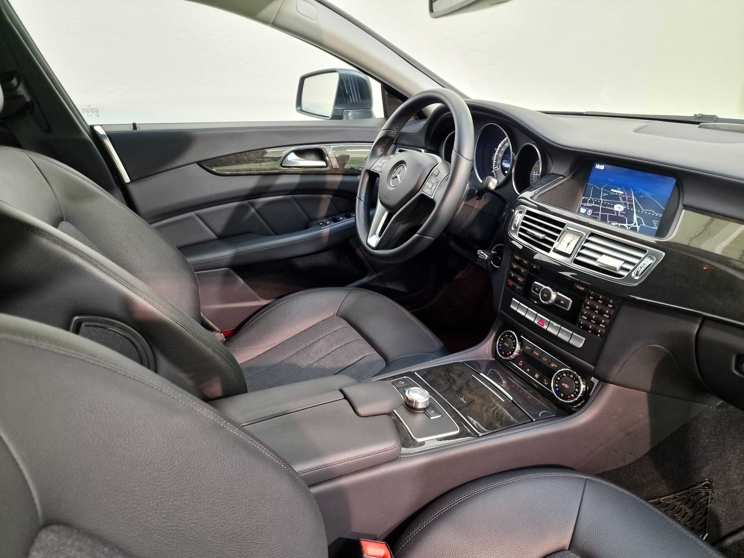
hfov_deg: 73.9
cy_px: 279
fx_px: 494
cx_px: 372
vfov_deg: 58.9
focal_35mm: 23
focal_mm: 6.4
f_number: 1.8
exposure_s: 1/25
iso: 500
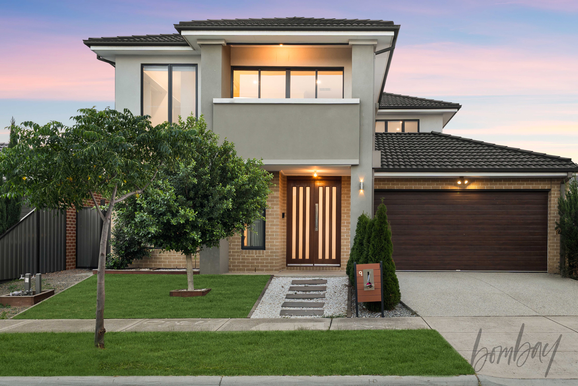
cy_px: 193
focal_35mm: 24
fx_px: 385
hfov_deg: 73.7
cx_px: 289
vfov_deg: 53.1
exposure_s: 1/3
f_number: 8
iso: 100
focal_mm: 24
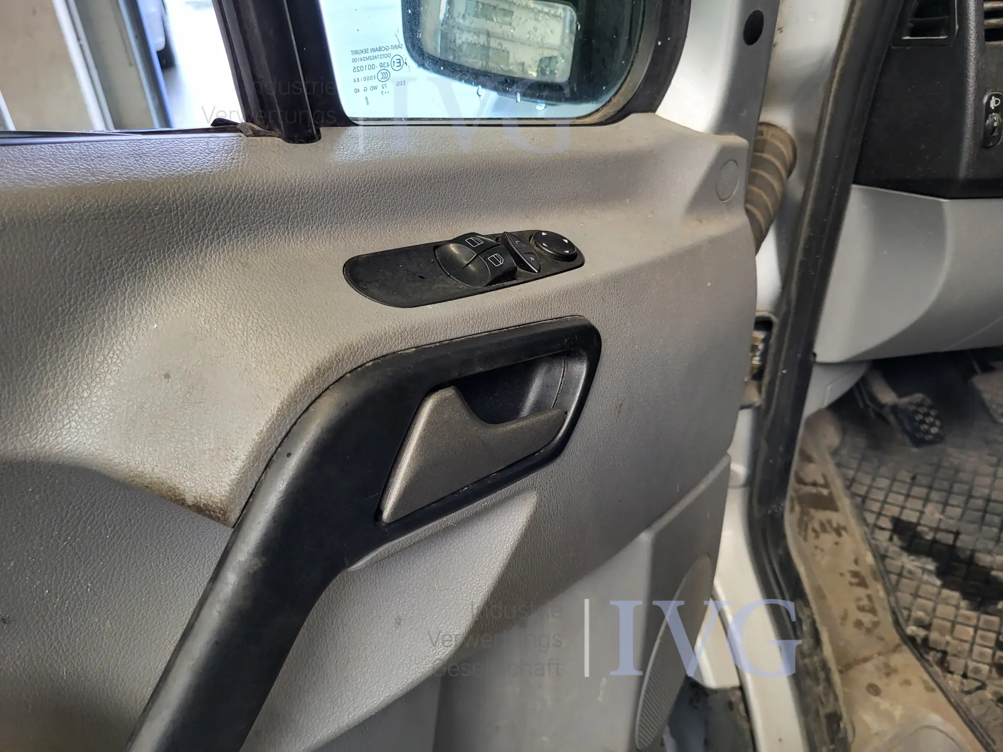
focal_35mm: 26
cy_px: 376
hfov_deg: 67.3
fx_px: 753
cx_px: 502
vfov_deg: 53.1
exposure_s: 1/50
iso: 200
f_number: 1.8
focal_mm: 5.4
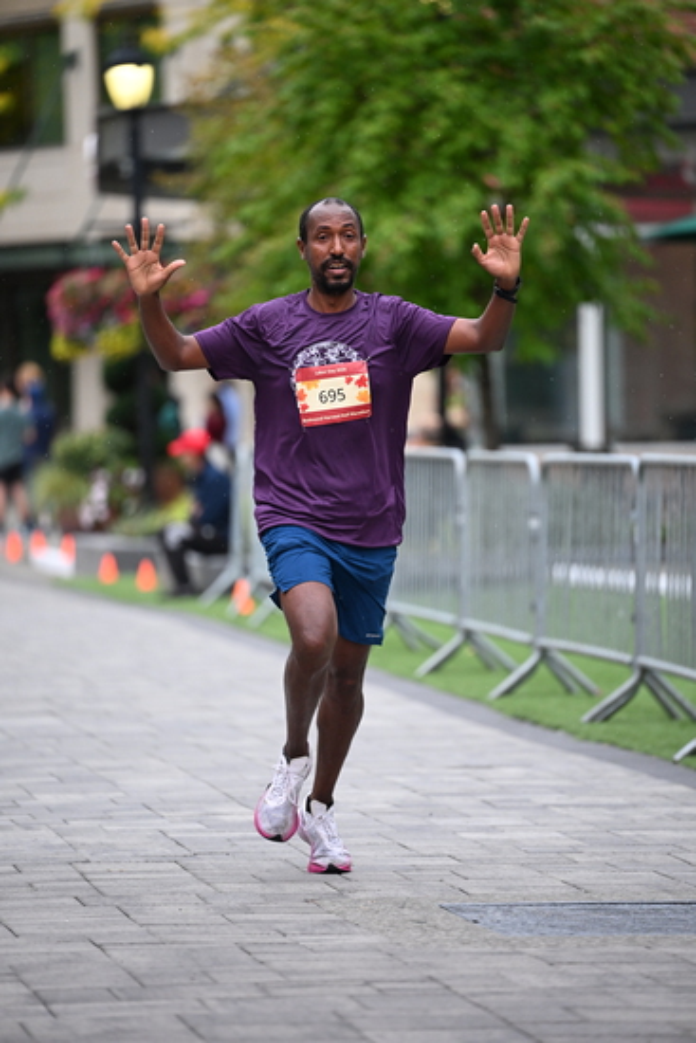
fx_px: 5796
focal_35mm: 200
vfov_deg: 10.3
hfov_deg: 6.9
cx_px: 348
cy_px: 522
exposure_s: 1/1600
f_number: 2.8
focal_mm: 200
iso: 1250
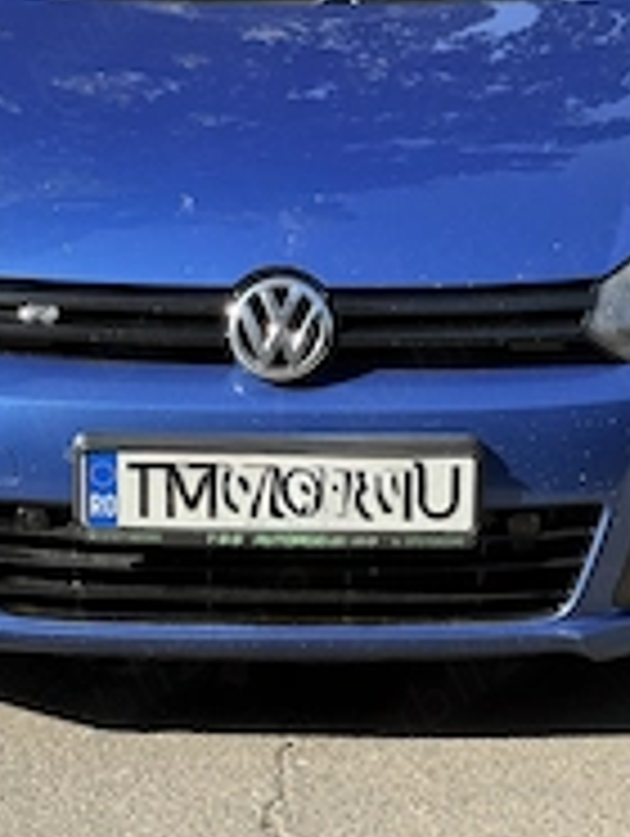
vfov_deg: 19.1
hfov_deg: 14.4
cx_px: 324
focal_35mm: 103
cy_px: 400
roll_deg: +0.2
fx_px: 2494
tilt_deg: -14.6
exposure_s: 1/1403
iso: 64
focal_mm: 6.76
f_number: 1.78
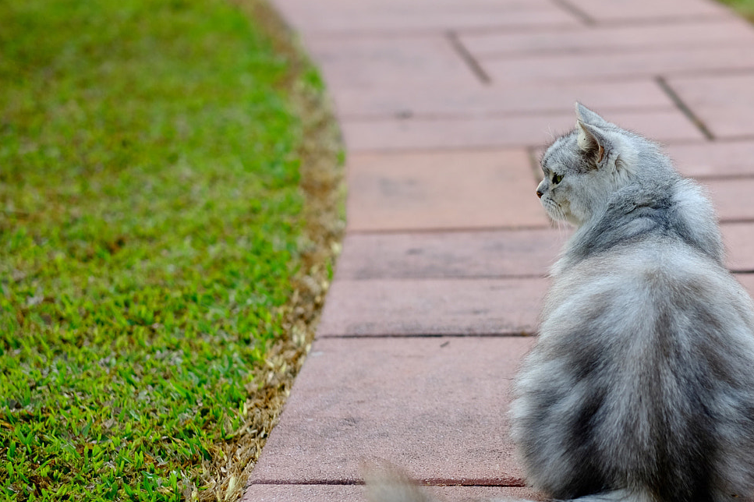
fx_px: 2910
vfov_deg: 9.9
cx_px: 576
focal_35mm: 139
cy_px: 256
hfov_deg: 14.7
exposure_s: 1/2000
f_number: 2
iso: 200
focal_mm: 56
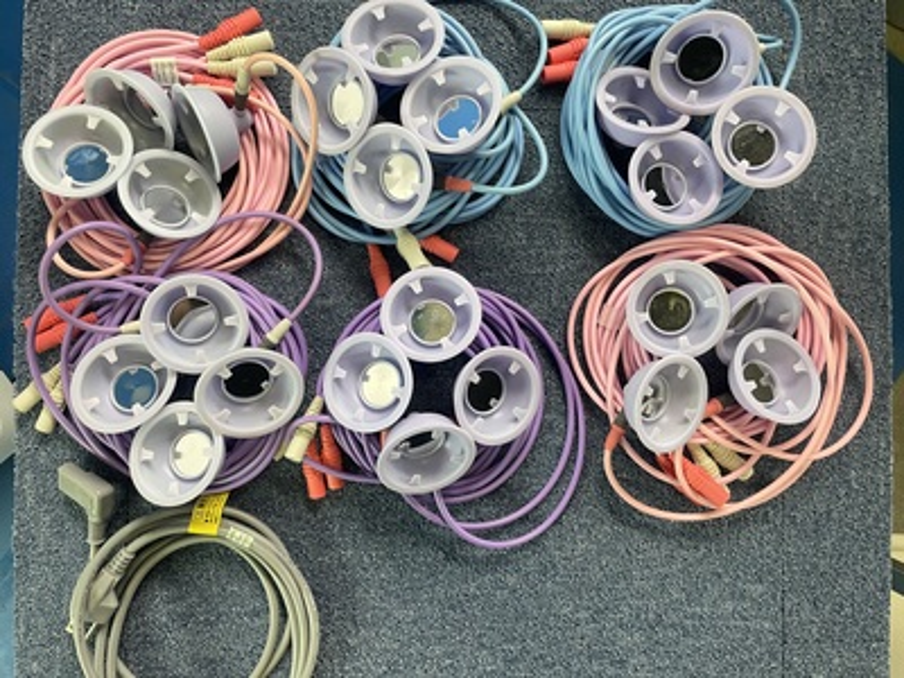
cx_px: 452
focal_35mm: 26
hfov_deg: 67.3
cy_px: 339
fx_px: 679
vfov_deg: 53.1
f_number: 1.6
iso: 125
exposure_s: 1/60
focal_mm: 4.2
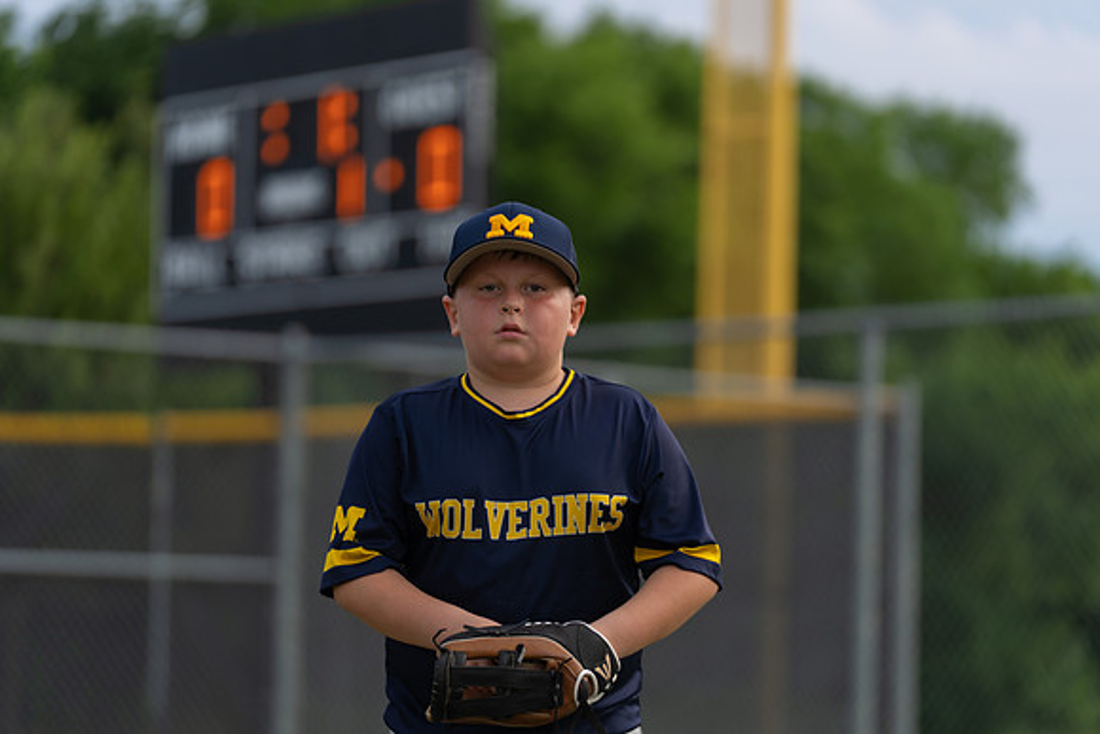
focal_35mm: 140
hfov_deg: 14.7
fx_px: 4279
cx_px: 550
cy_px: 367
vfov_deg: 9.8
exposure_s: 1/320
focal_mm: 140
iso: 160
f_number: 2.8
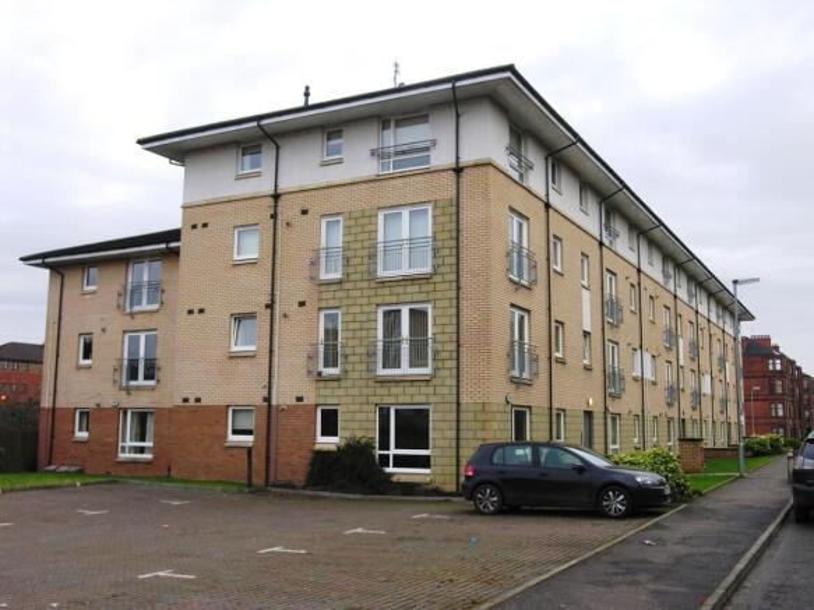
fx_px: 870
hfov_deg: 50.1
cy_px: 305
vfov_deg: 38.7
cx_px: 407
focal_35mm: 37
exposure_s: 1/80.5
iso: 50
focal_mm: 9.3
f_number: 4.3
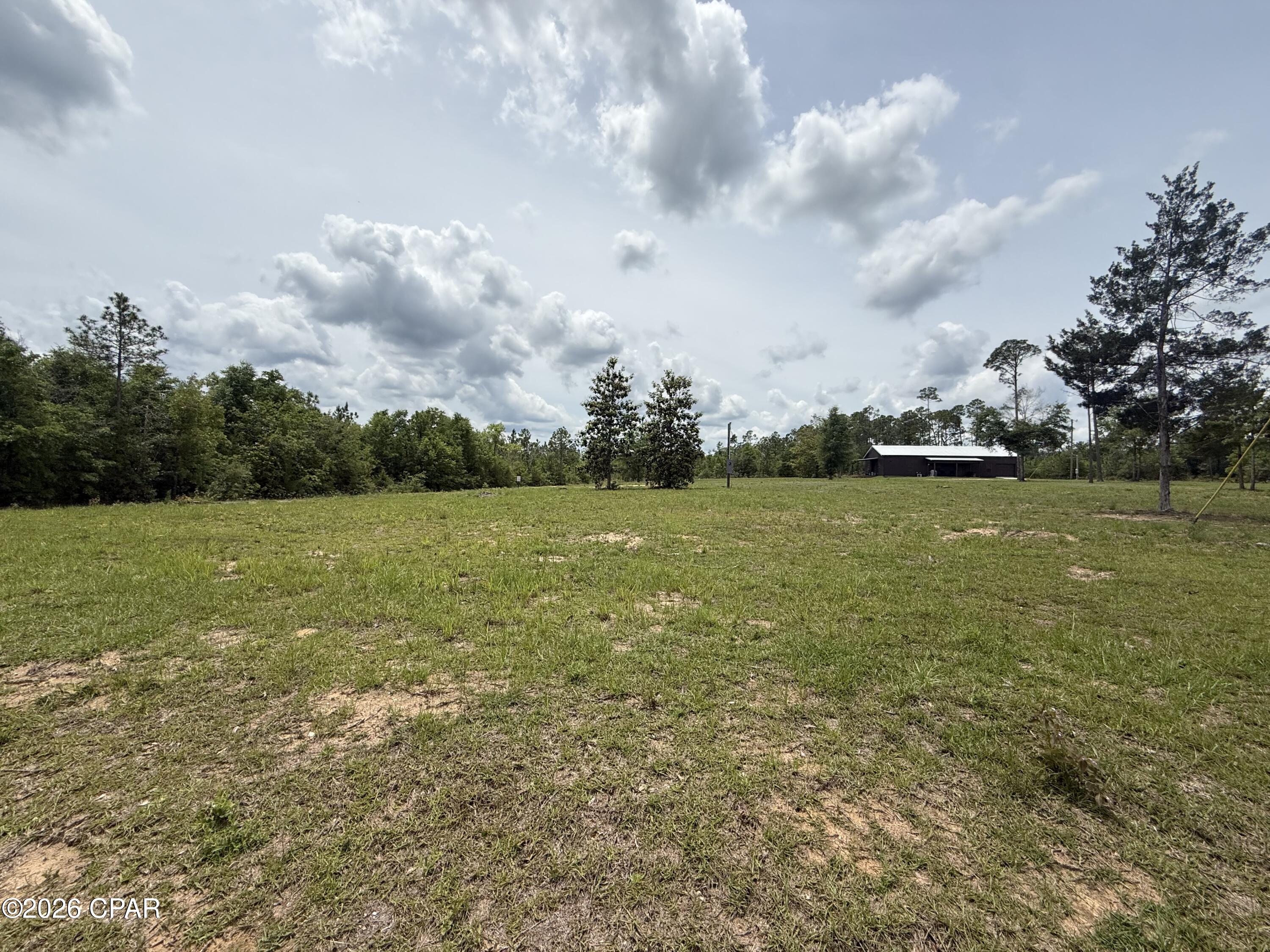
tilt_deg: +0.8
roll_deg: -1.8
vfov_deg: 85.7
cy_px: 476
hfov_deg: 102.1
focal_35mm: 14
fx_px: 514
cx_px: 635
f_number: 2.2
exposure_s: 1/3663
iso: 50
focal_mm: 2.22
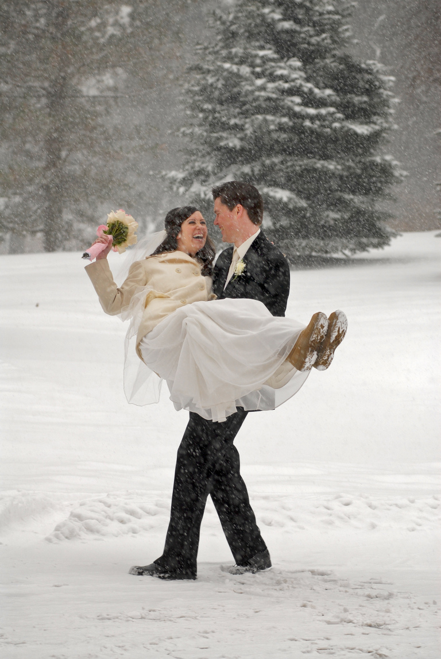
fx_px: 2748
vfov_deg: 13.7
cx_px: 220
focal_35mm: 150
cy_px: 330
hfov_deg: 9.2
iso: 200
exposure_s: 1/200
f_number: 7.1
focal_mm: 100
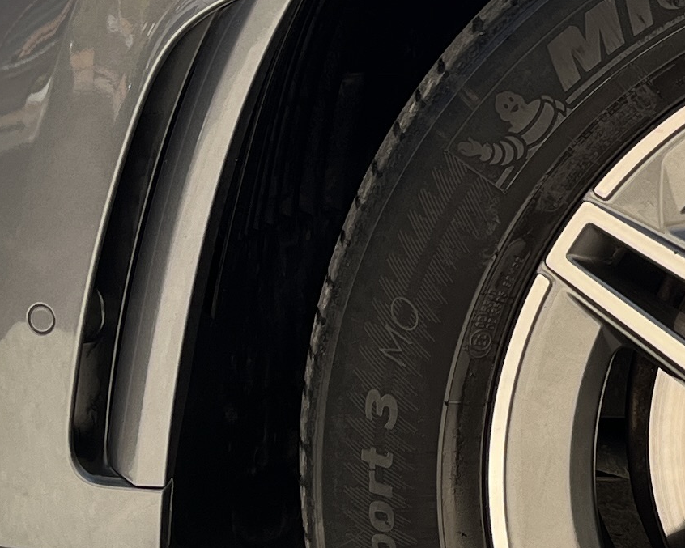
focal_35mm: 121
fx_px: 2453
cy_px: 66
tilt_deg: -4.6
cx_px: 832
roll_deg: -0.4
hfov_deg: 15.3
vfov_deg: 12.7
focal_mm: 5.1
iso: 50
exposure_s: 1/676
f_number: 1.6
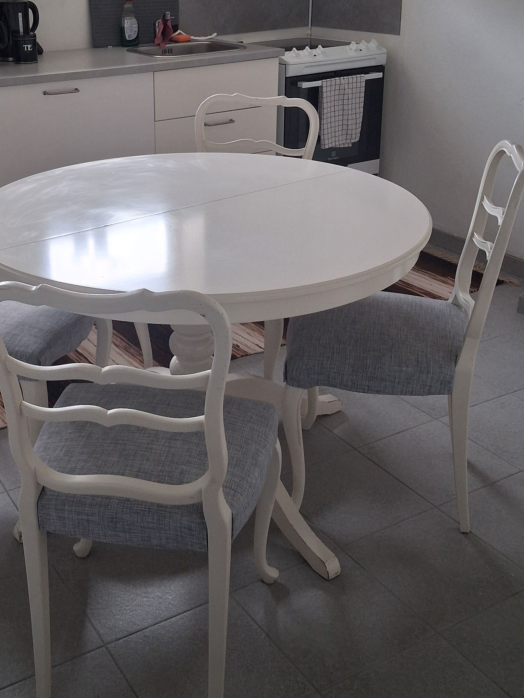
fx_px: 868
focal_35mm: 43
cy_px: 240
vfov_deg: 43.3
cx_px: 132
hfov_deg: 33.0
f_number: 1.8
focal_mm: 4
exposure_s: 1/50
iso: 250
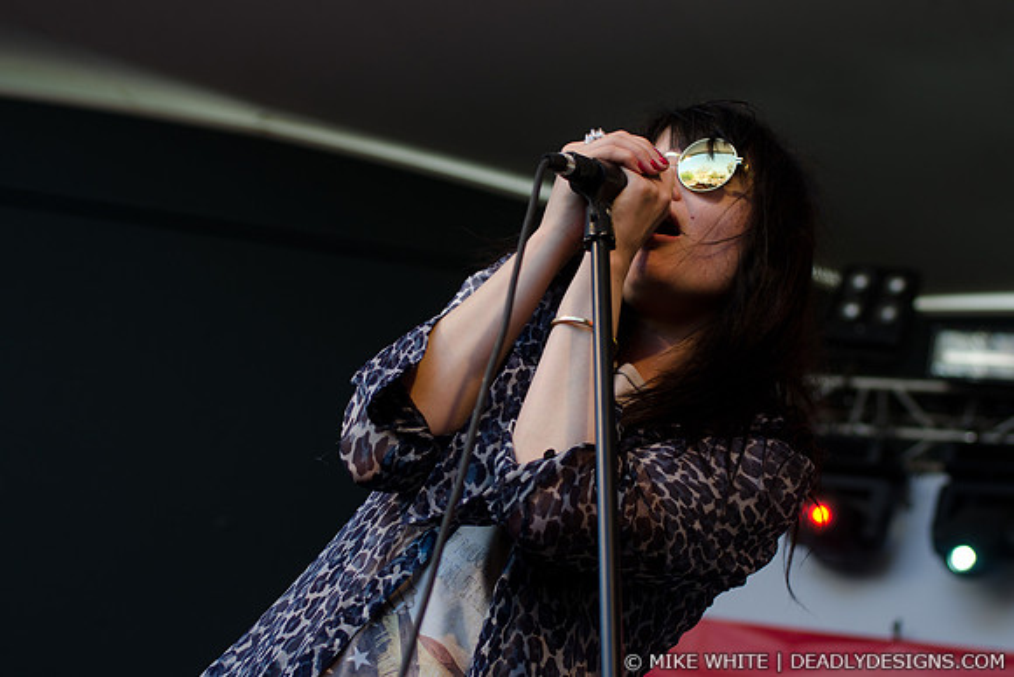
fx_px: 1479
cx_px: 507
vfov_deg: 25.8
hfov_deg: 37.8
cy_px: 338
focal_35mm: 52
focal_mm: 35
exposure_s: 1/200
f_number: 3.2
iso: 125
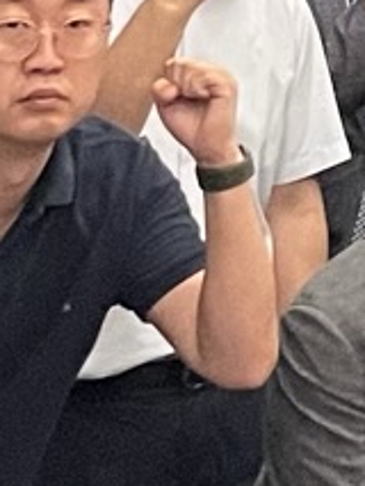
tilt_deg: +6.6
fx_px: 3511
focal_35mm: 250
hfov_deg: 5.6
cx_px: 1068
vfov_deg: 7.5
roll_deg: +1.2
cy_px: -618
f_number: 1.6
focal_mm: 4.2
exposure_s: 1/60
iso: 320
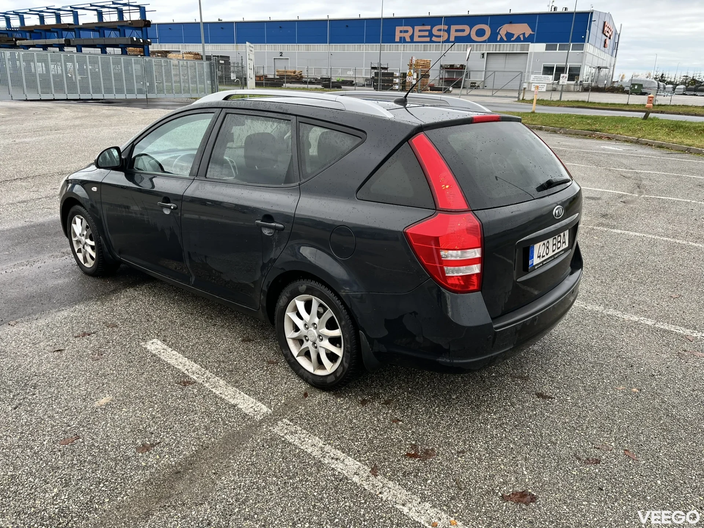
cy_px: 264
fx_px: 529
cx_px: 352
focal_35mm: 26
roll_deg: -0.9
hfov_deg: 67.3
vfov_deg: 53.1
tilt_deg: -18.5
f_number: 1.6
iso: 32
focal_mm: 5.1
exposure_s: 1/125
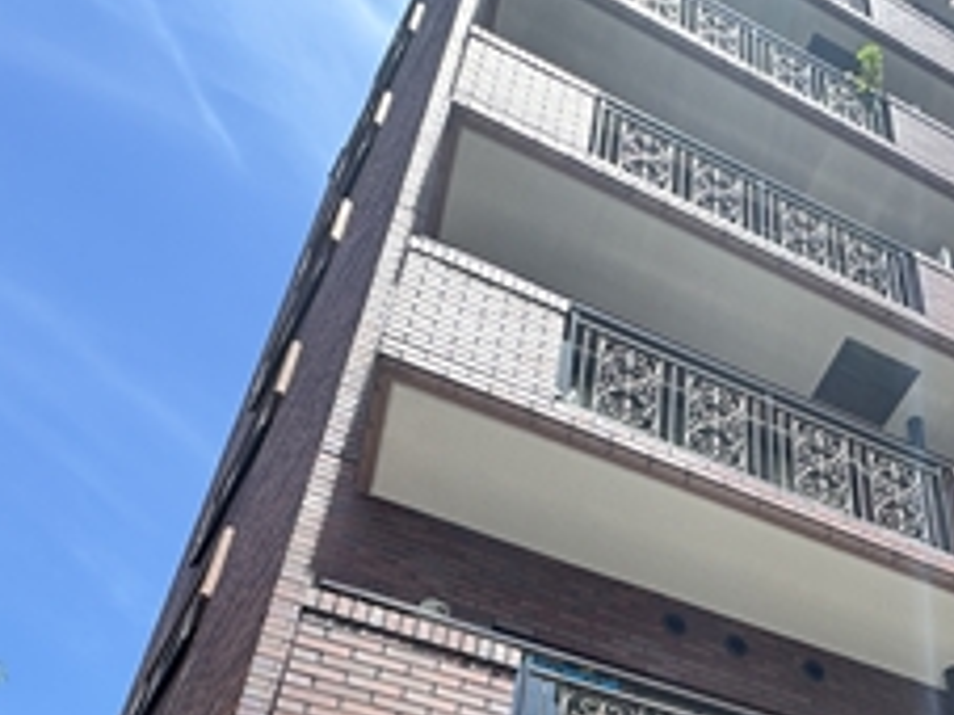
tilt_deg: +32.0
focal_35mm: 37
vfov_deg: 31.6
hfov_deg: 48.6
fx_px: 1019
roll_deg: -1.1
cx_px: 689
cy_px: 879
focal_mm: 2.22
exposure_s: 1/625
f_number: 2.2
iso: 50
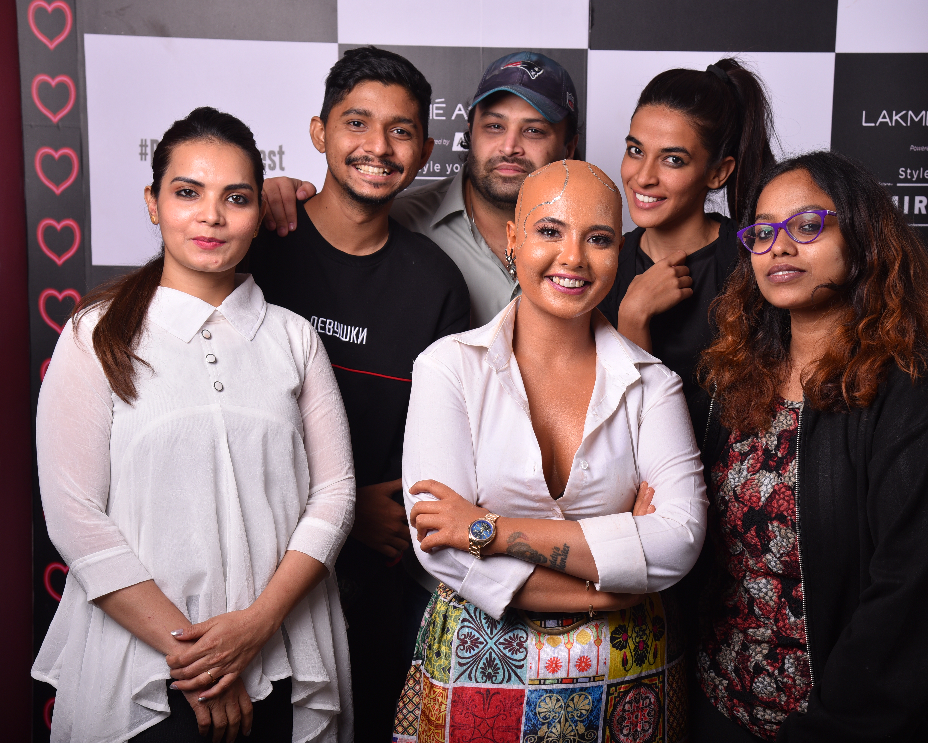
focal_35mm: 57
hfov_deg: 33.0
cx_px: 527
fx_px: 1566
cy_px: 375
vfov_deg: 26.7
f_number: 8
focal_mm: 50
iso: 100
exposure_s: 1/200
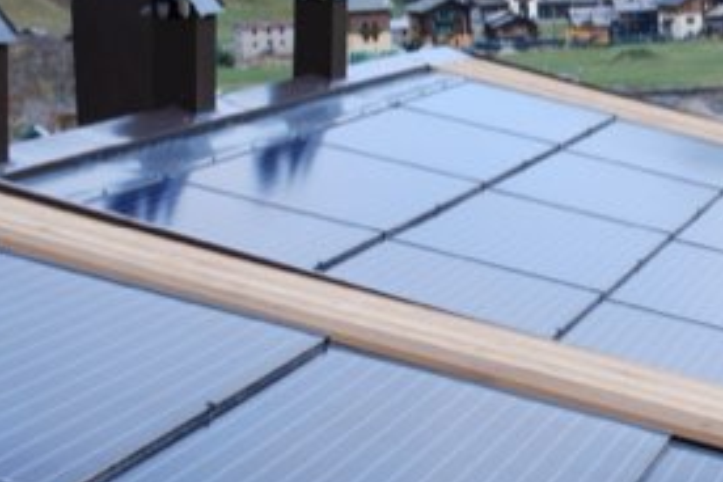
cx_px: 715
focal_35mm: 124
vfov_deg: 11.0
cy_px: 75
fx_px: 2490
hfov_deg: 16.2
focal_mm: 38
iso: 140
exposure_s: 1/125
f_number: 5.6
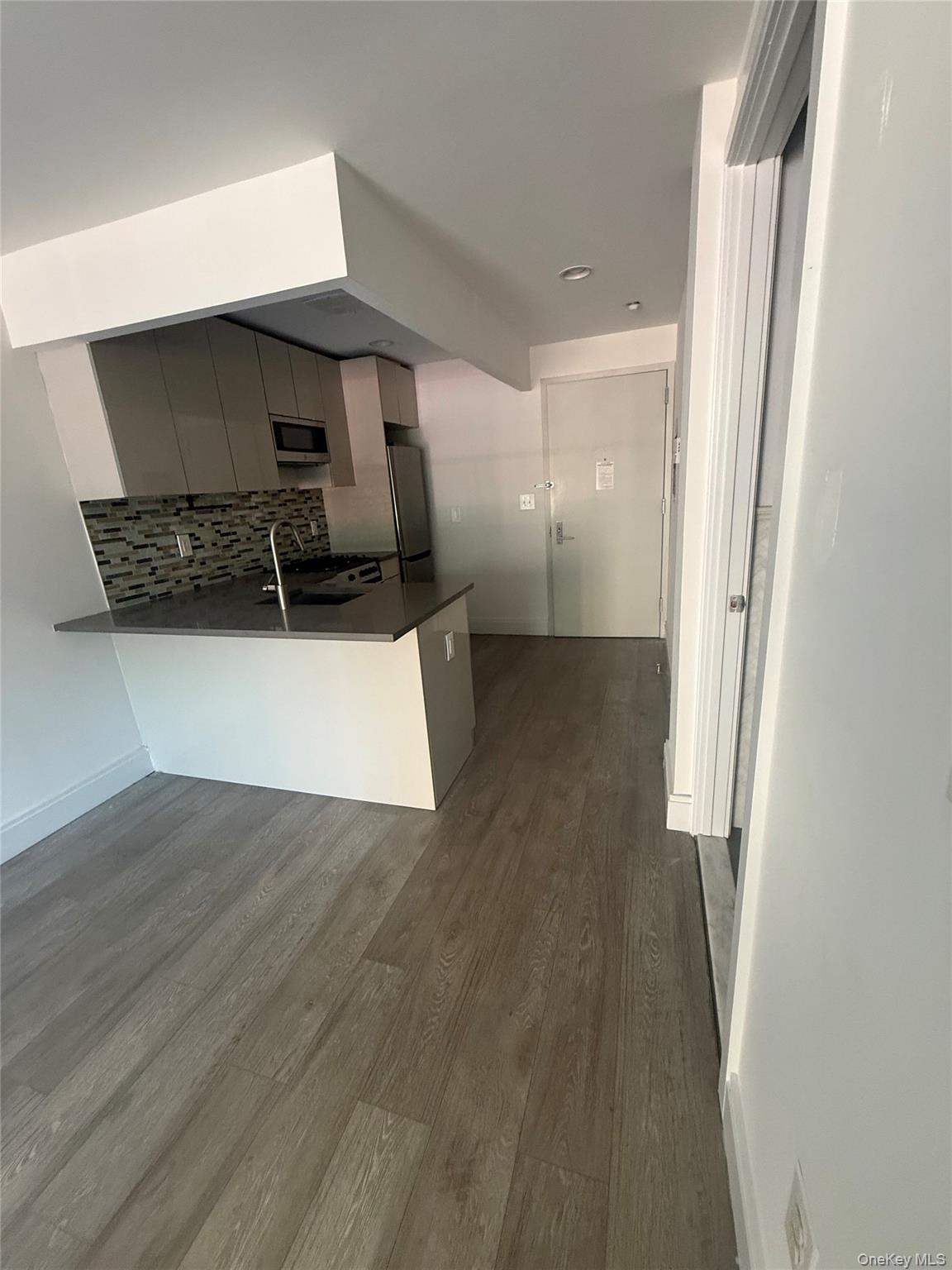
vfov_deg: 102.1
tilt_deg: -15.6
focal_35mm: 14
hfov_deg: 85.7
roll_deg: +4.2
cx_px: 476
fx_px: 513
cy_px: 635
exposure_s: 1/60
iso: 400
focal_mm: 2.22
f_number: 2.2
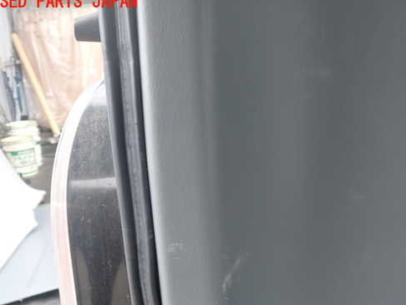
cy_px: 180
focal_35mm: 37
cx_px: 236
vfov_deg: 38.6
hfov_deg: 49.9
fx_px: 434
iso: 200
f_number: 2.3
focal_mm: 5.4
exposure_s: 1/40
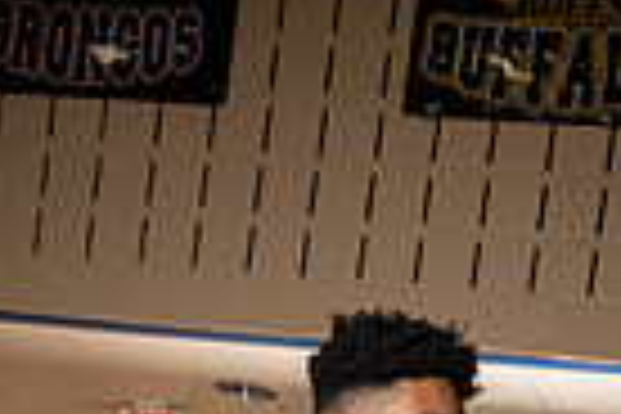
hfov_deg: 17.9
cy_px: 1004
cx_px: 346
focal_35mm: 114
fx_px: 1966
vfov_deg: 10.3
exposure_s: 1/250
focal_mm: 35
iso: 640
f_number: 8
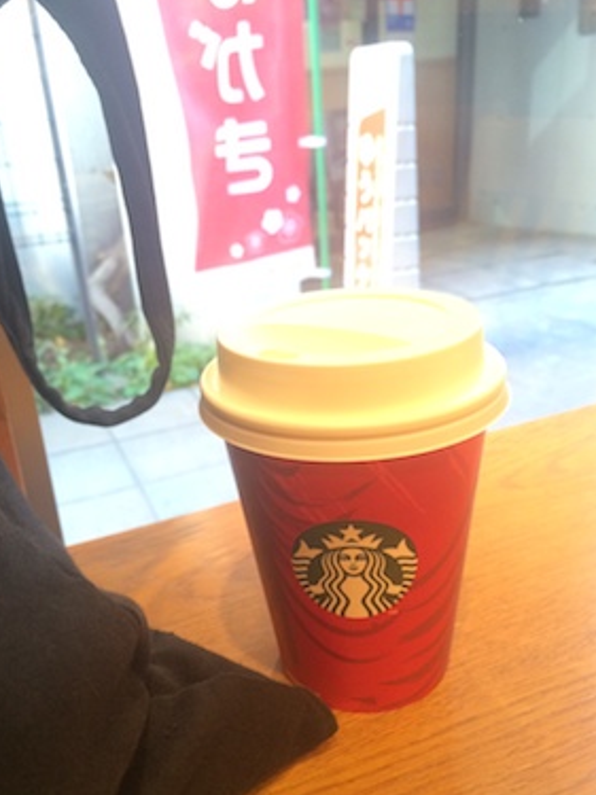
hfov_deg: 44.1
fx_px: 735
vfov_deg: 56.8
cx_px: 288
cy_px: 409
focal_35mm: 32
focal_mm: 4.12
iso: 160
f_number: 2.2
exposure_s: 1/30
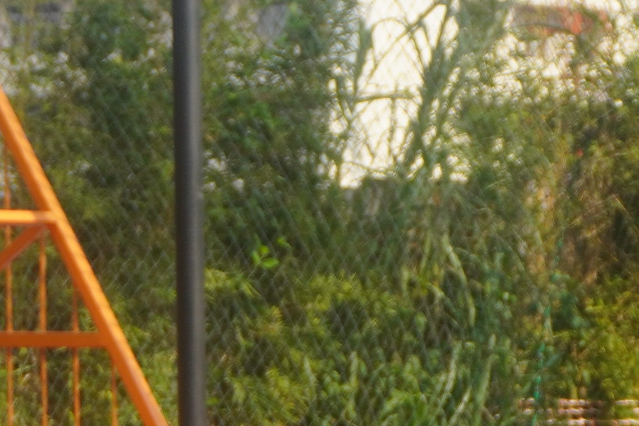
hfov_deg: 8.5
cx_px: 956
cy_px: 802
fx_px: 4206
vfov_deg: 5.7
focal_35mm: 237
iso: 100
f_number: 5.6
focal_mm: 30
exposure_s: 1/320
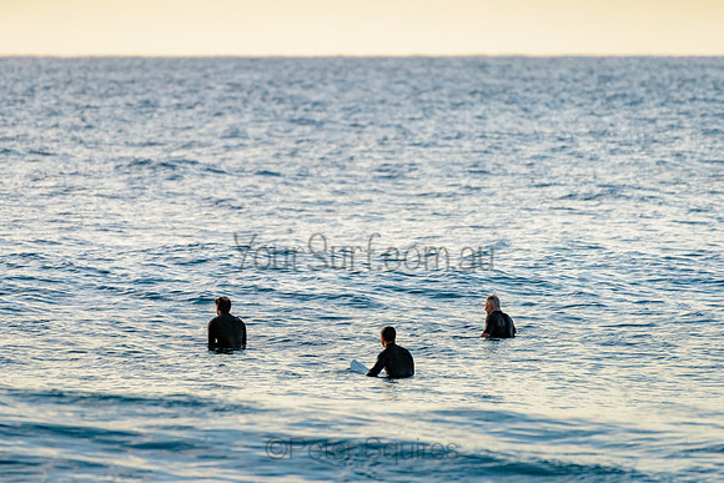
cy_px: 225
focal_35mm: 612
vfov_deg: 2.2
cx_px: 315
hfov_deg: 3.4
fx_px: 12316
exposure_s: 1/2000
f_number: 5.6
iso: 1000
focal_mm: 500
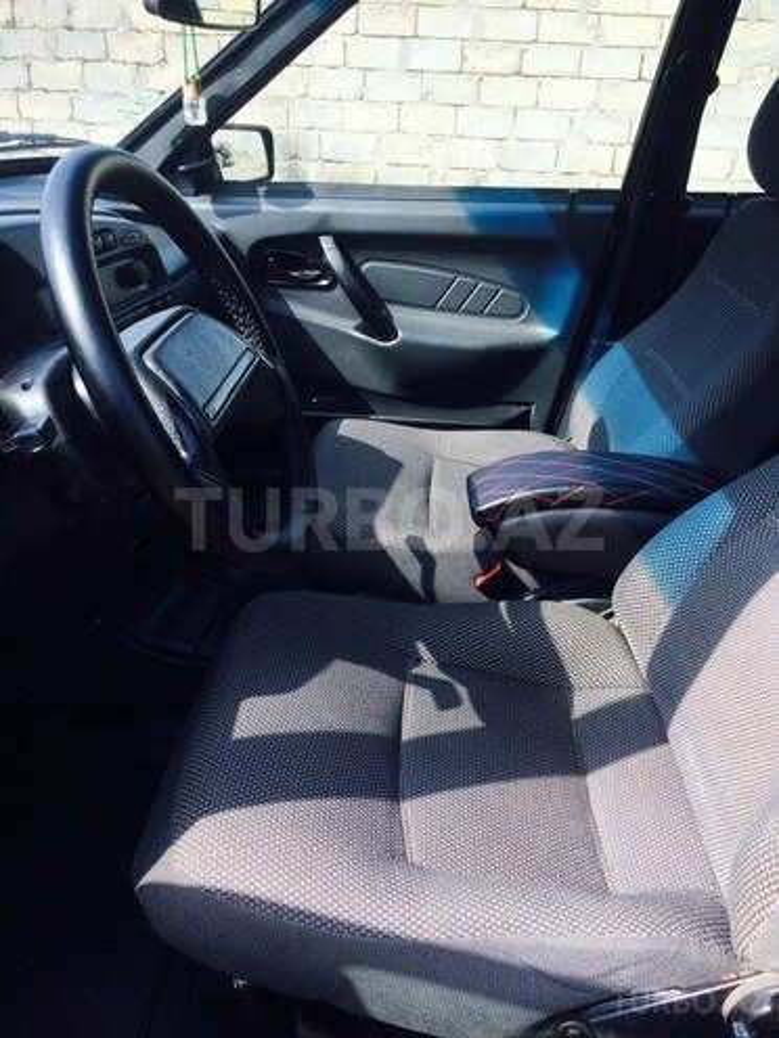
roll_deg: -0.1
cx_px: 390
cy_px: 519
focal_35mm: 29
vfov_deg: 61.7
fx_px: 870
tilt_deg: -31.8
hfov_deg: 48.2
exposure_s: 1/471
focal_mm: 4.15
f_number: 2.2
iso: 32
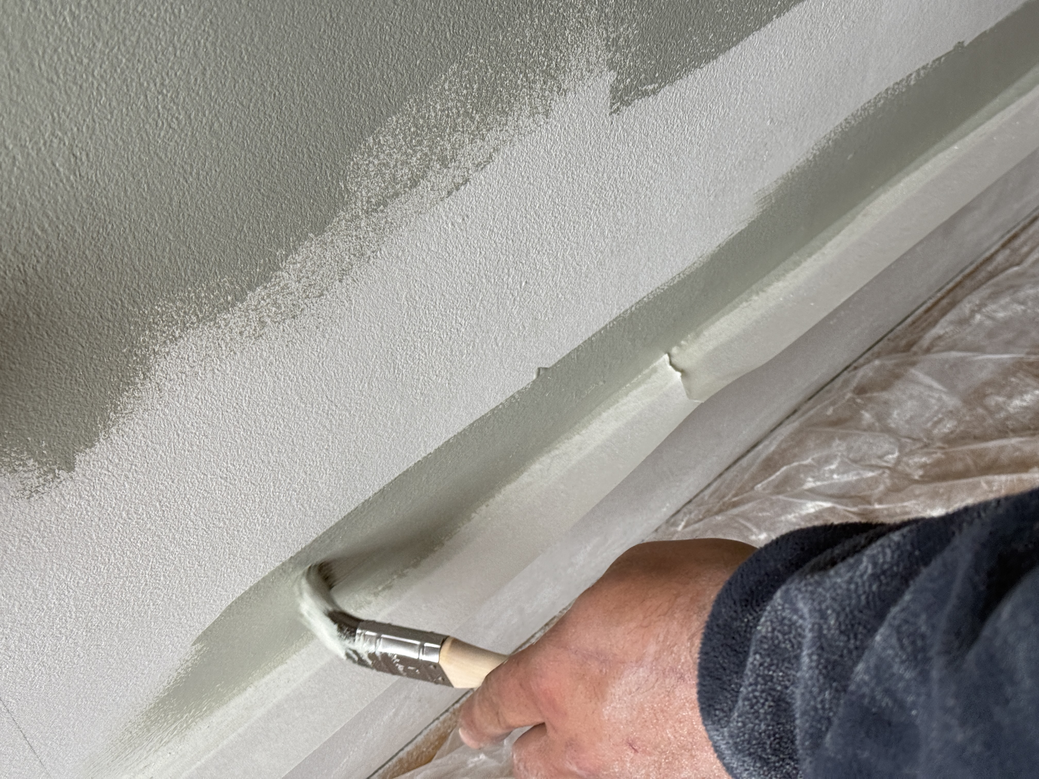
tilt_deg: -52.2
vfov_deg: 30.3
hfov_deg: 39.7
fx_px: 1441
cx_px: 520
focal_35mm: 48
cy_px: 390
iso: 50
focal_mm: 6.76
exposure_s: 1/132
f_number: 1.78
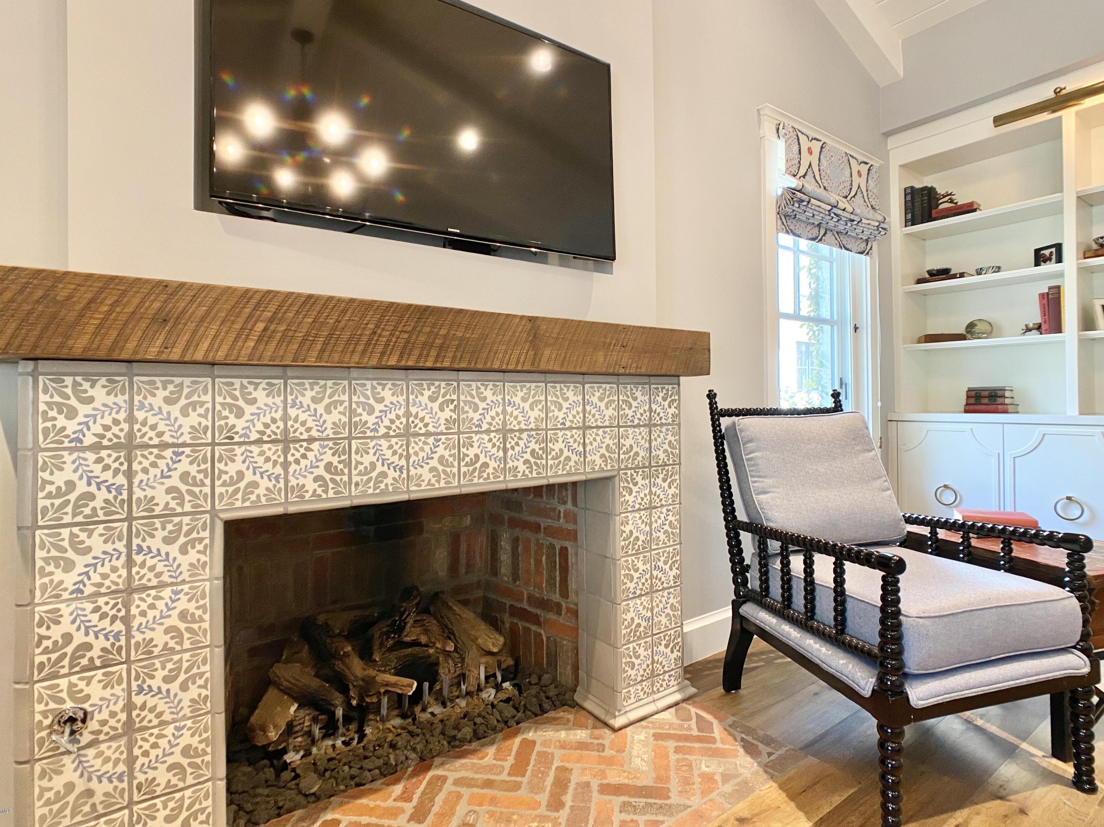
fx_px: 893
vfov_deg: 49.7
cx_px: 575
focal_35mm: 28
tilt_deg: +0.0
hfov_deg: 63.4
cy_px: 394
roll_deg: +0.6
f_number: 1.8
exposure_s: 1/60
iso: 100
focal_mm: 4.25
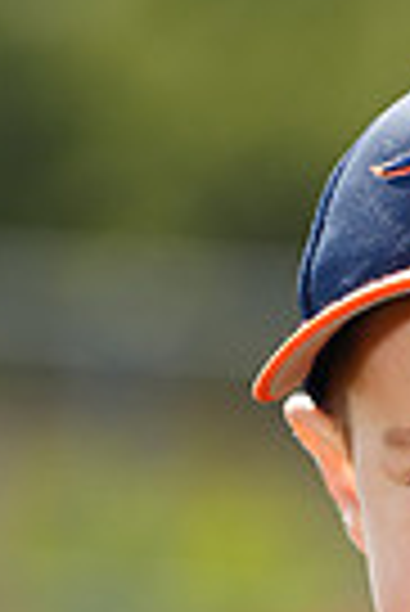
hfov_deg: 1.6
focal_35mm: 852
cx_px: 701
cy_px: 747
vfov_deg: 2.4
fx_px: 14517
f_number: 4
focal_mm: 200
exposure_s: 1/250
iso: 50
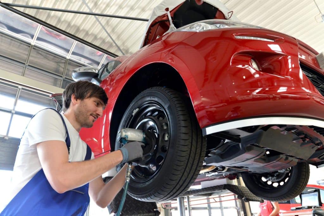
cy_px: 108
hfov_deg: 69.4
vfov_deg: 49.6
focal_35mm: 26
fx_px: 234
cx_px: 162
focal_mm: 26
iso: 1600
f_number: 5.6
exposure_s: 1/50
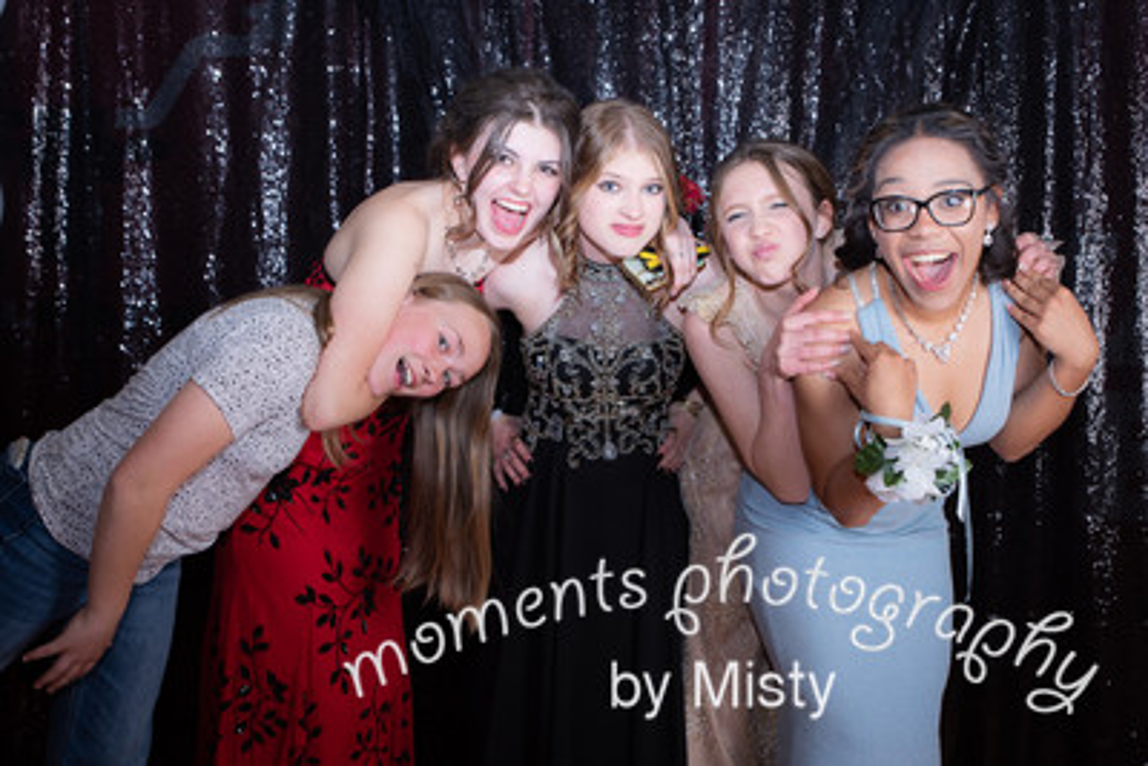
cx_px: 599
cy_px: 408
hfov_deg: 46.3
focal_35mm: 42
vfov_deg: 31.9
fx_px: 1342
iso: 200
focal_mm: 32
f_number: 4.5
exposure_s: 1/125
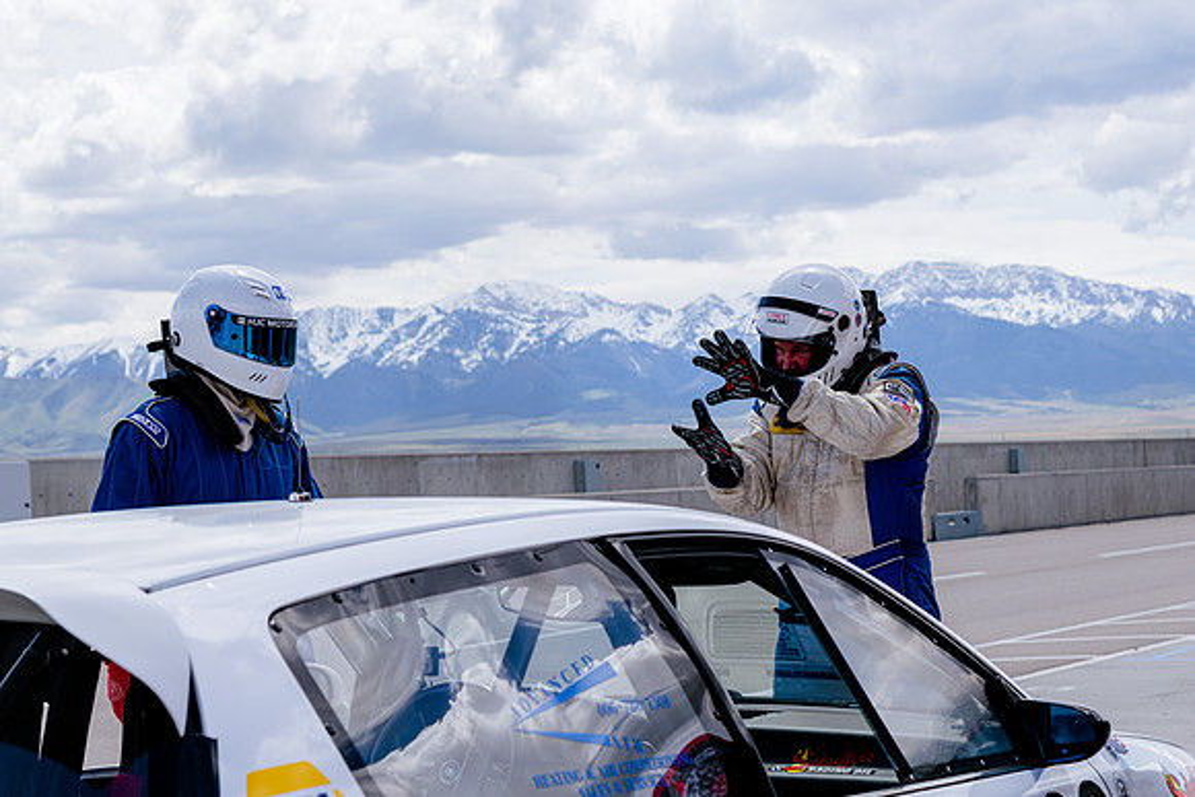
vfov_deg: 18.3
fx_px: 2470
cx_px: 673
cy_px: 348
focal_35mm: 74
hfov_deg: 27.2
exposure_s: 1/500
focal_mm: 66
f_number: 6.3
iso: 125
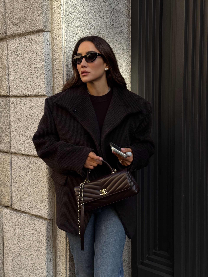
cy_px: 138
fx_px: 385
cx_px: 104
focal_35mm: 48
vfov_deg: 39.7
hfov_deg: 30.3
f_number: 1.78
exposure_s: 1/287
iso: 64
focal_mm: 6.76
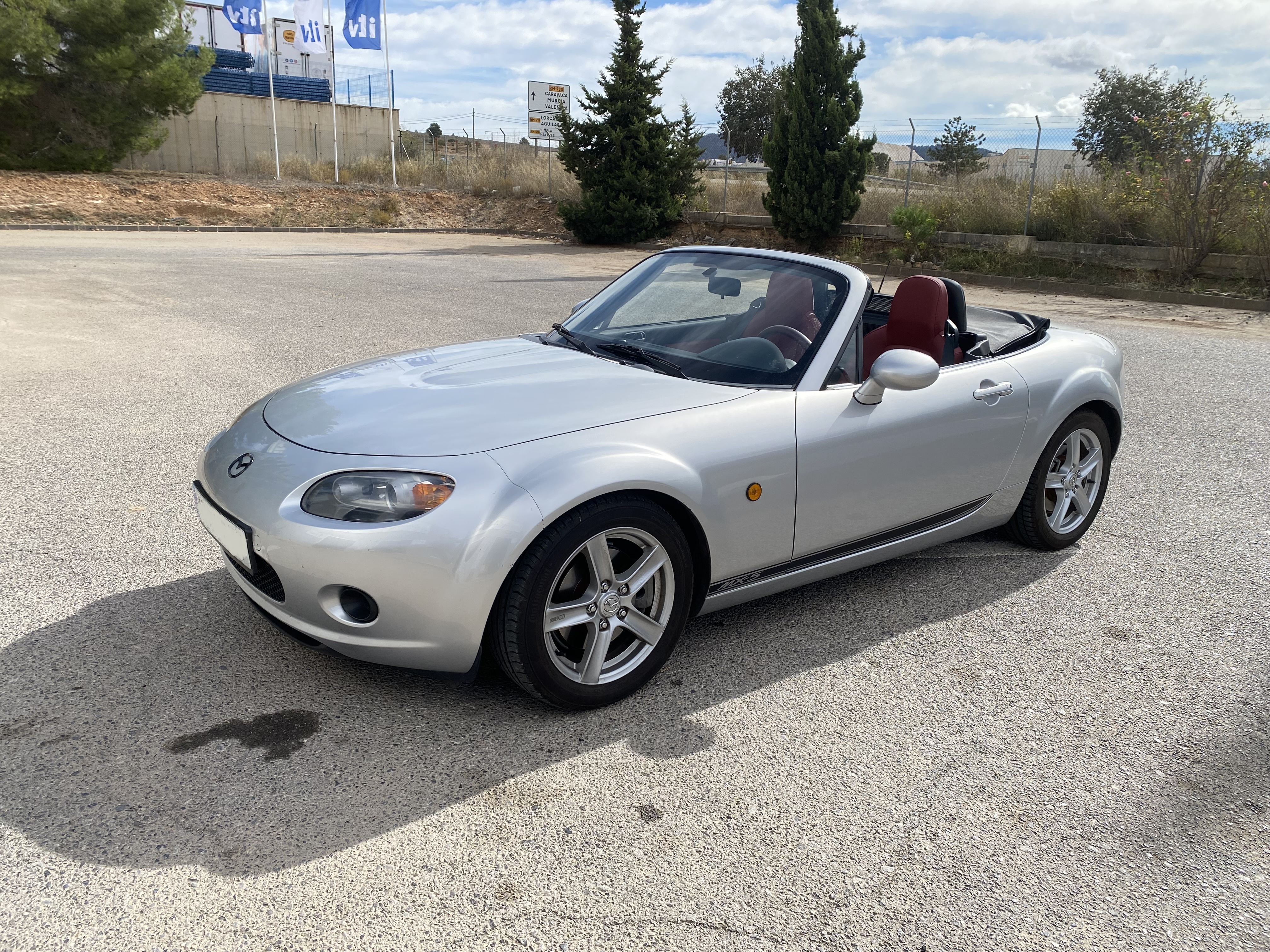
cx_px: 635
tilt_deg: -15.7
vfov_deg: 53.1
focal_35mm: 26
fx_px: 954
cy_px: 476
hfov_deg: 67.3
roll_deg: -1.5
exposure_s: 1/2513
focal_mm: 4.25
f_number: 1.8
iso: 32
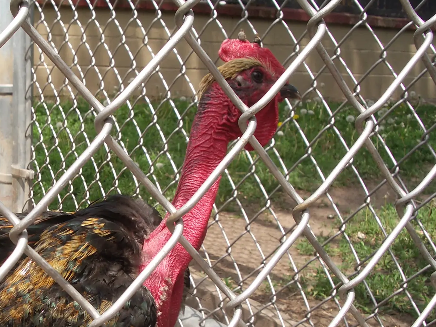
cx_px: 70
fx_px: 743
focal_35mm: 59
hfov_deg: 31.6
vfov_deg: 24.5
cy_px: 252
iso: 80
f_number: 4.3
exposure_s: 1/250
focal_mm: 5.8
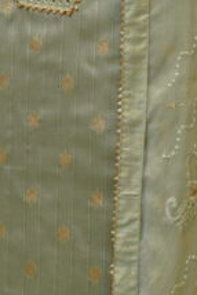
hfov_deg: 7.0
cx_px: -1
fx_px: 1606
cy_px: 110
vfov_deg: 10.5
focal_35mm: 196
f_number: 2.5
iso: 160
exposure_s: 1/125
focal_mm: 35
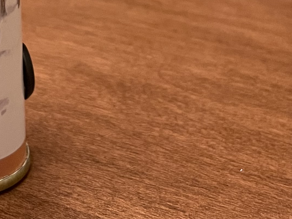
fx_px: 826
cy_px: -114
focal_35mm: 98
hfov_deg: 19.7
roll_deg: +1.6
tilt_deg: -14.7
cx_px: 42
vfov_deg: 14.1
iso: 500
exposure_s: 1/40
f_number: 1.6
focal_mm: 4.2
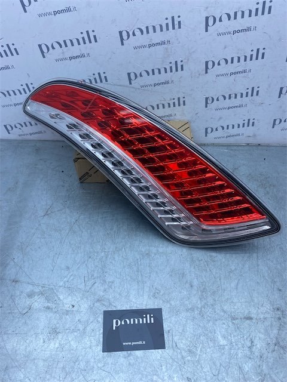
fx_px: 287
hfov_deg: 53.1
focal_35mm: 26
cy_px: 191
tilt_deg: -49.2
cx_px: 144
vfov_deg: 67.3
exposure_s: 1/1016
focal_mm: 4.25
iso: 32
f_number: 1.8
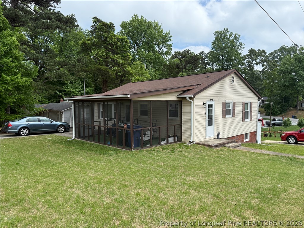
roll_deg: -0.2
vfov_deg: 56.8
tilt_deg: -3.0
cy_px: 114
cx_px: 152
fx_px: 211
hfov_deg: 71.6
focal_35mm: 24
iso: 100
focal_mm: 6.76
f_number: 1.78
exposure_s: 1/3425
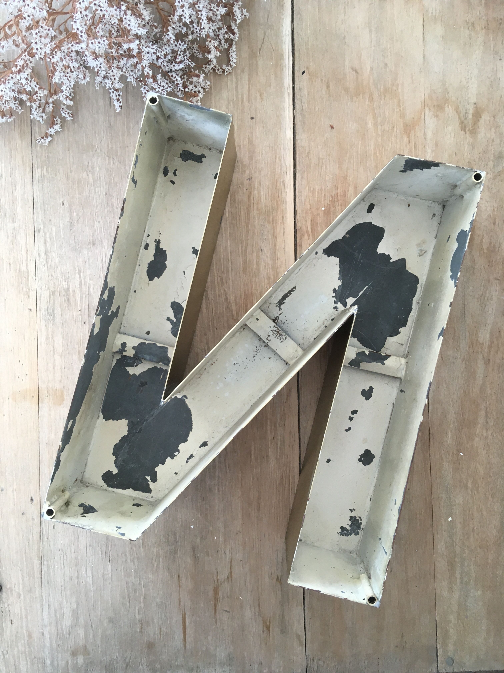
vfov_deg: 61.7
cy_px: 336
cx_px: 252
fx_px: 563
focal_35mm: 29
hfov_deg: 48.2
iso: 32
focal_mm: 4.15
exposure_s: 1/33
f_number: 2.2
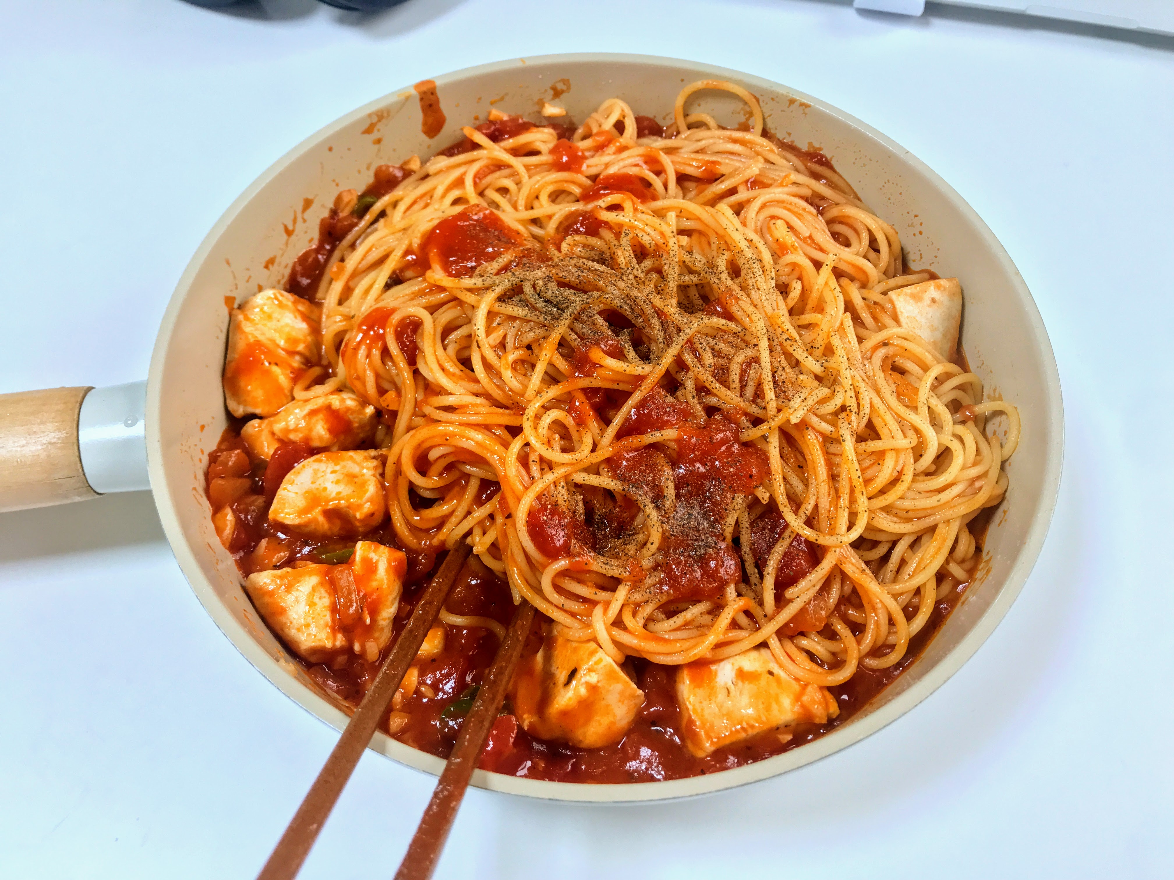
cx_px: 587
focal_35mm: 28
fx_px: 950
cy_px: 440
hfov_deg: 63.4
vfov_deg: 49.7
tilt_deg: -57.7
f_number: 1.8
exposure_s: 1/30
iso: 25
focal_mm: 3.99
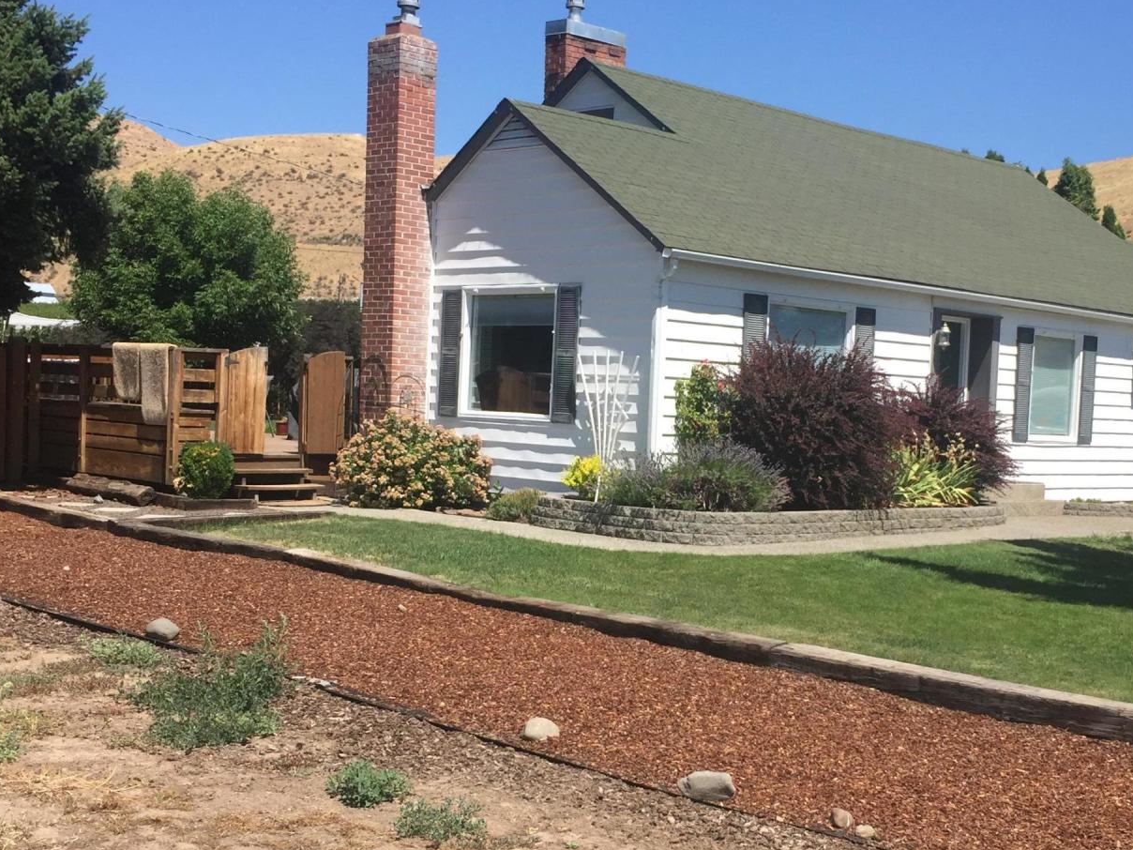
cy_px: 485
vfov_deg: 30.2
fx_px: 1571
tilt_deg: -1.7
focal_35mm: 48
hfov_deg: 39.5
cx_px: 664
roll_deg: -2.6
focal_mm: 4.15
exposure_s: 1/1522
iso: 32
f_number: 2.2
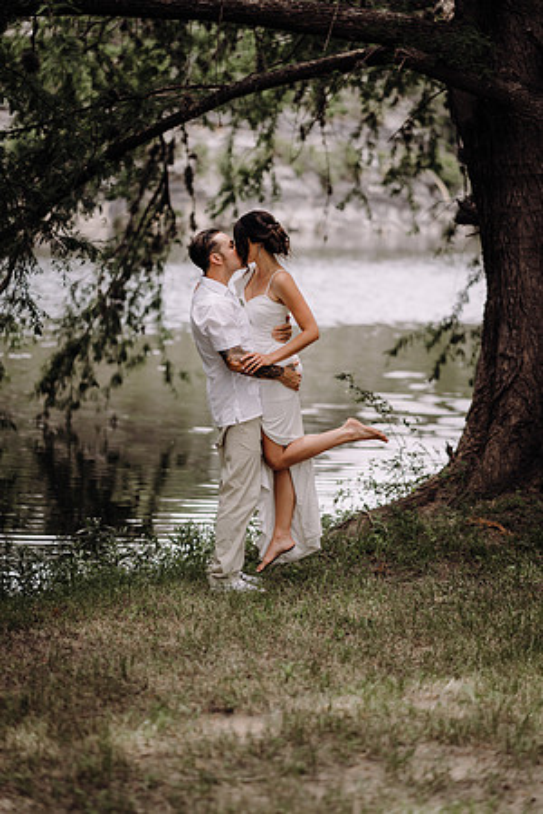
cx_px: 272
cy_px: 407
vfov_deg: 23.9
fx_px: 1923
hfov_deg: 16.1
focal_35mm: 85
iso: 200
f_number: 2
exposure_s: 1/1600
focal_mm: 85
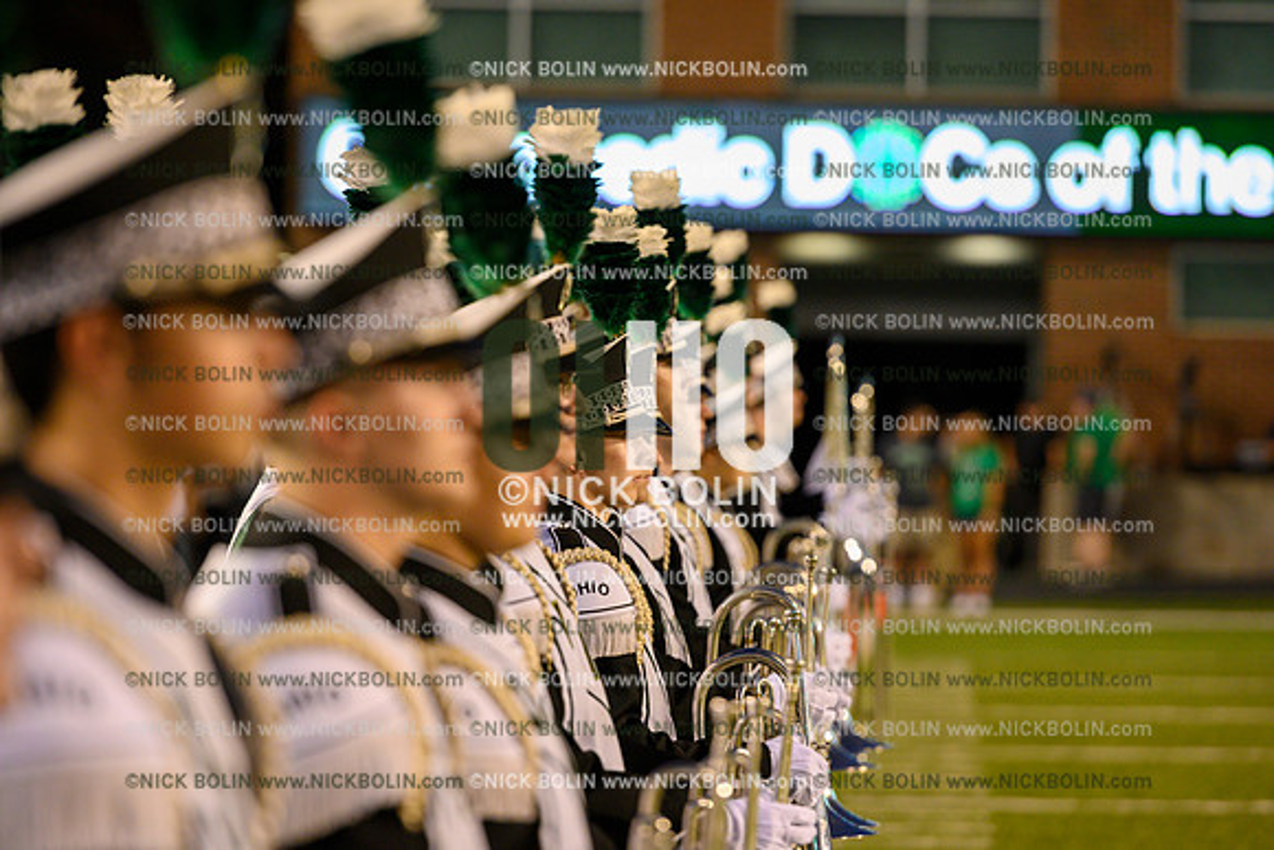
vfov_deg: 7.2
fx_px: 6725
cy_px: 425
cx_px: 637
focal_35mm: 190
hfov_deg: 10.8
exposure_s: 1/250
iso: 2500
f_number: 4
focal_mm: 190
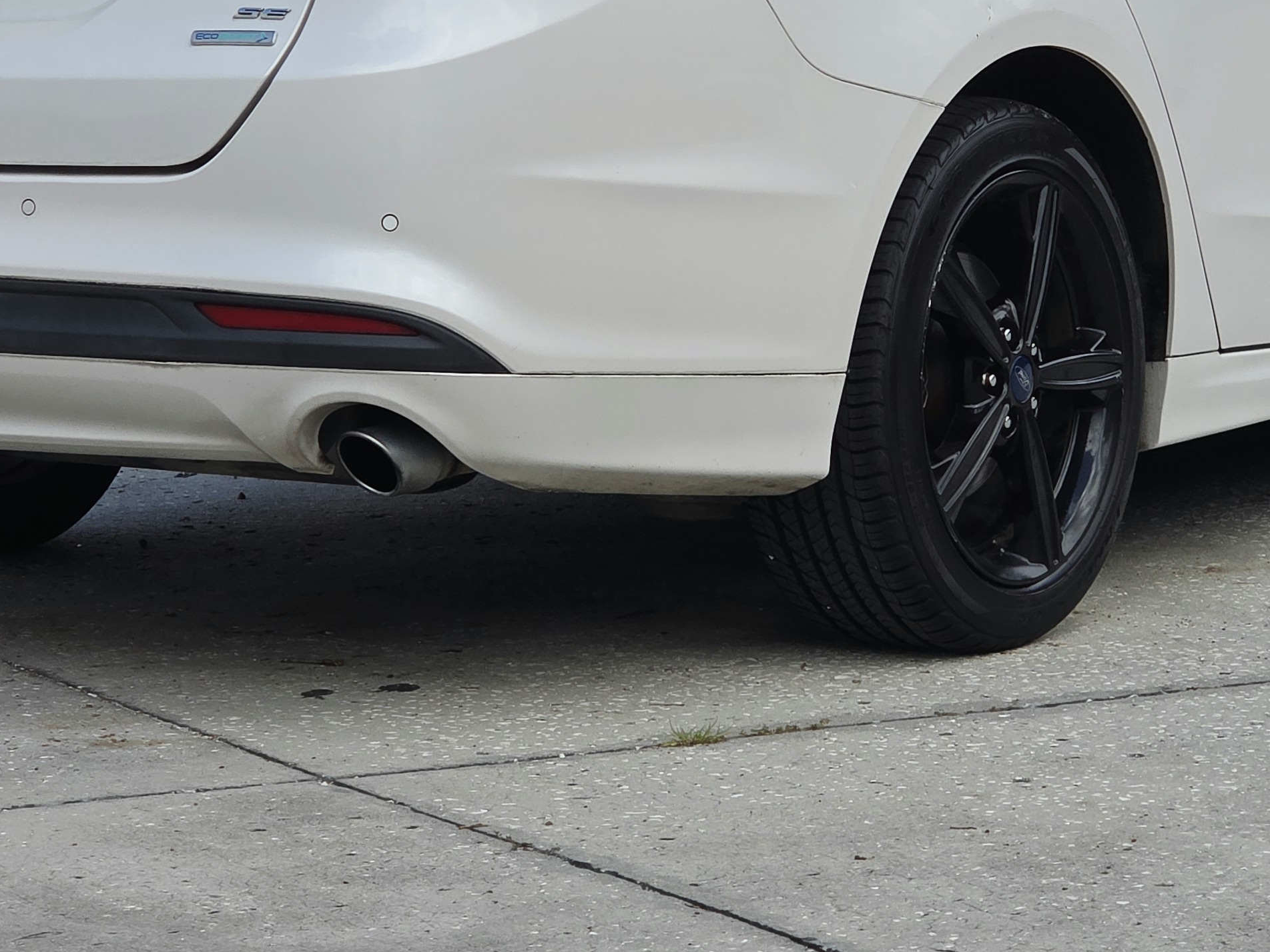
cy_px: 204
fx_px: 5321
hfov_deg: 13.6
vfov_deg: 10.2
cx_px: 741
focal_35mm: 145
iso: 50
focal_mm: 7.9
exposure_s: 1/1672
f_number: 2.4
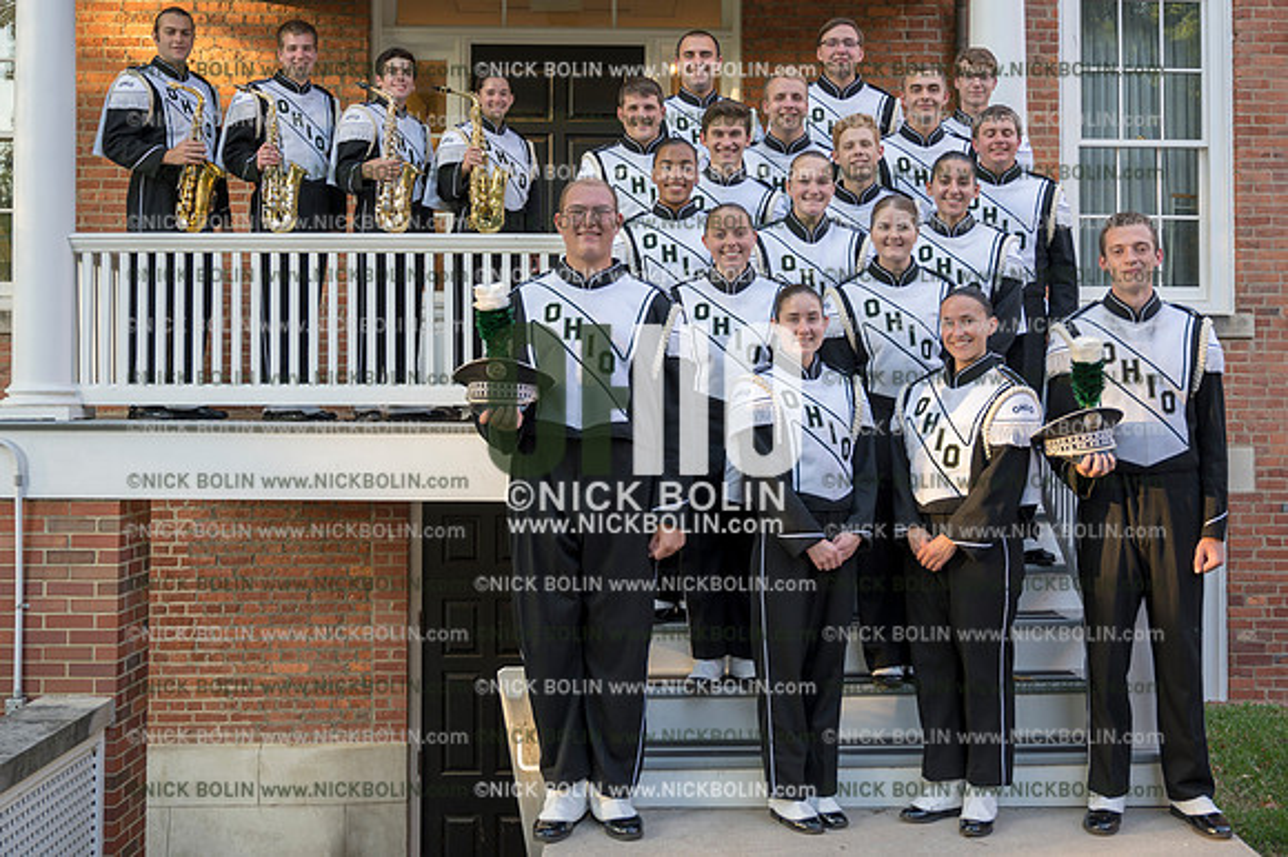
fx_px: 1499
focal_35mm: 42
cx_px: 679
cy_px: 343
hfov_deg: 46.5
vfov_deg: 31.8
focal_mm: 35
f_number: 4
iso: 125
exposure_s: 1/60
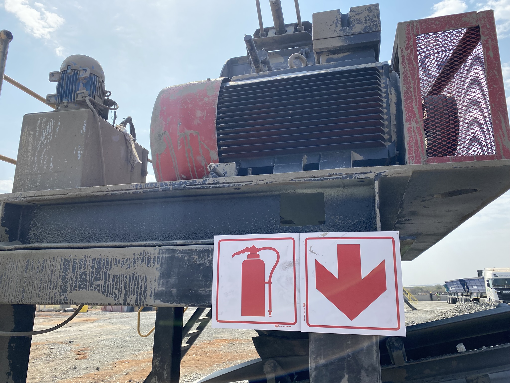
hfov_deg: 67.3
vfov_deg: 53.1
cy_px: 192
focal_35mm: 26
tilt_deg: +14.9
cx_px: 255
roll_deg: -0.9
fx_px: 383
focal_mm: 4.25
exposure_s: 1/2315
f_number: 1.8
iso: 32
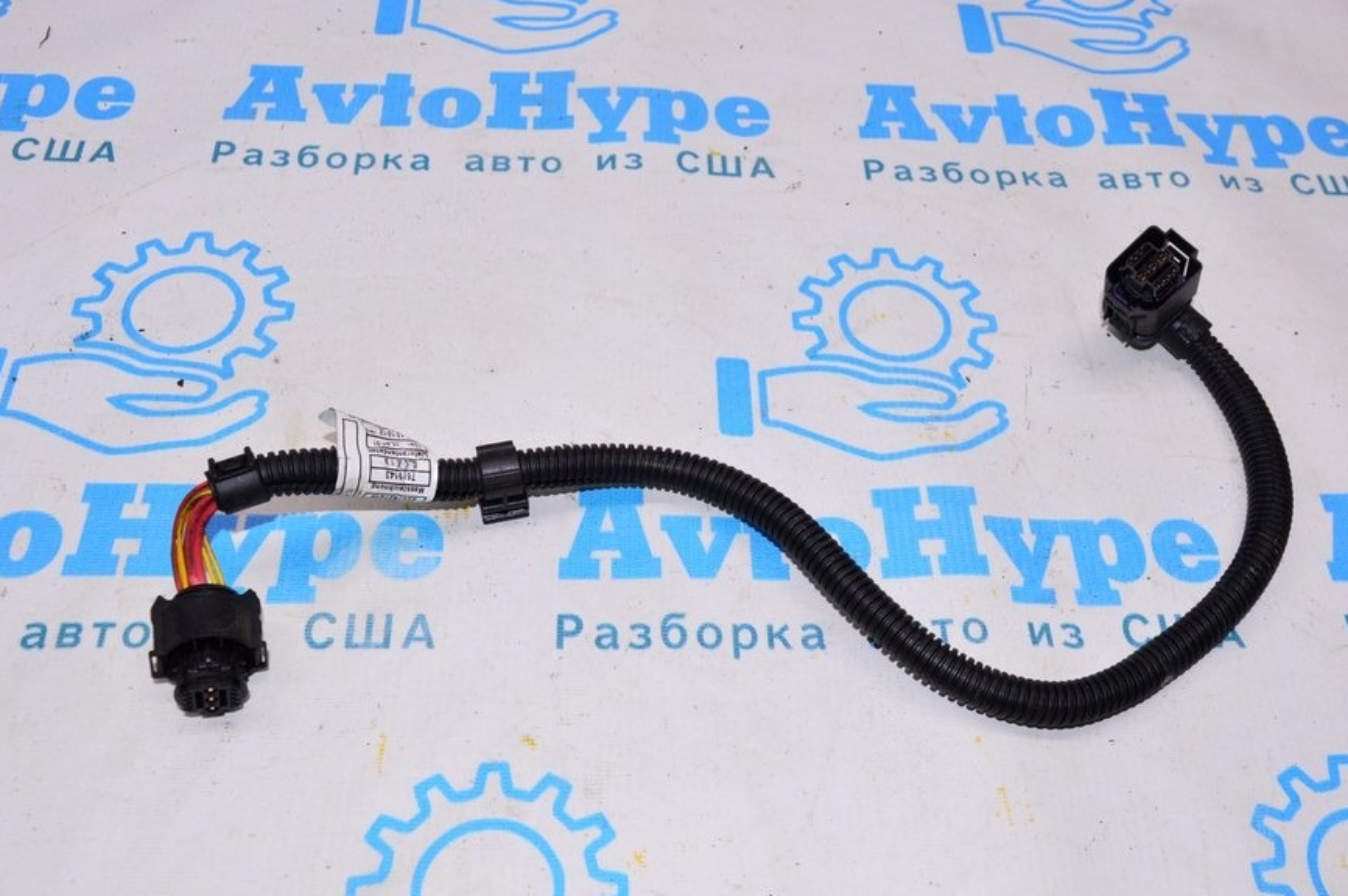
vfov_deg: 34.1
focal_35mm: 39
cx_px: 708
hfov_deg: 49.6
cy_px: 494
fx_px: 1459
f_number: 8
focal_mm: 22
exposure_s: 1/200
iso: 1600
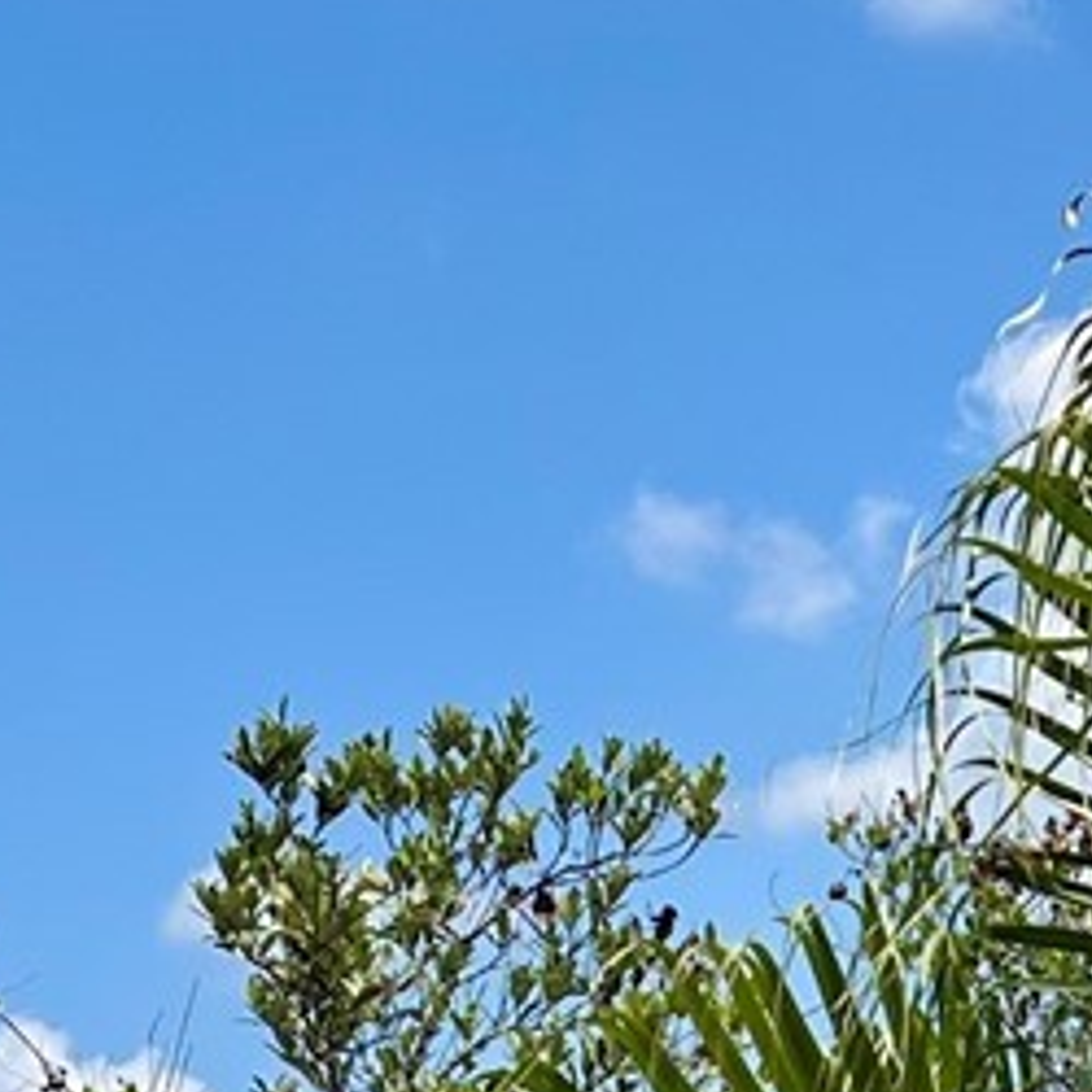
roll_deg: -1.2
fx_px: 5246
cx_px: 1127
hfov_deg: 11.7
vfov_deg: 10.9
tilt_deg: -2.6
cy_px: 2101
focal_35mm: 147
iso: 50
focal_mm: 5.7
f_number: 1.5
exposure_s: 1/3571
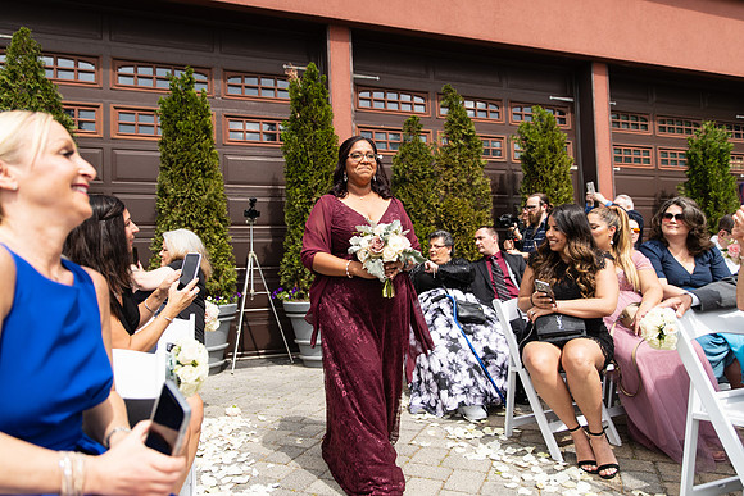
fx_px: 496
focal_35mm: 24
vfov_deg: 53.2
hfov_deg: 73.7
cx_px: 372
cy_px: 248
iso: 125
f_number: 2.8
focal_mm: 24
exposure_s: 1/1250
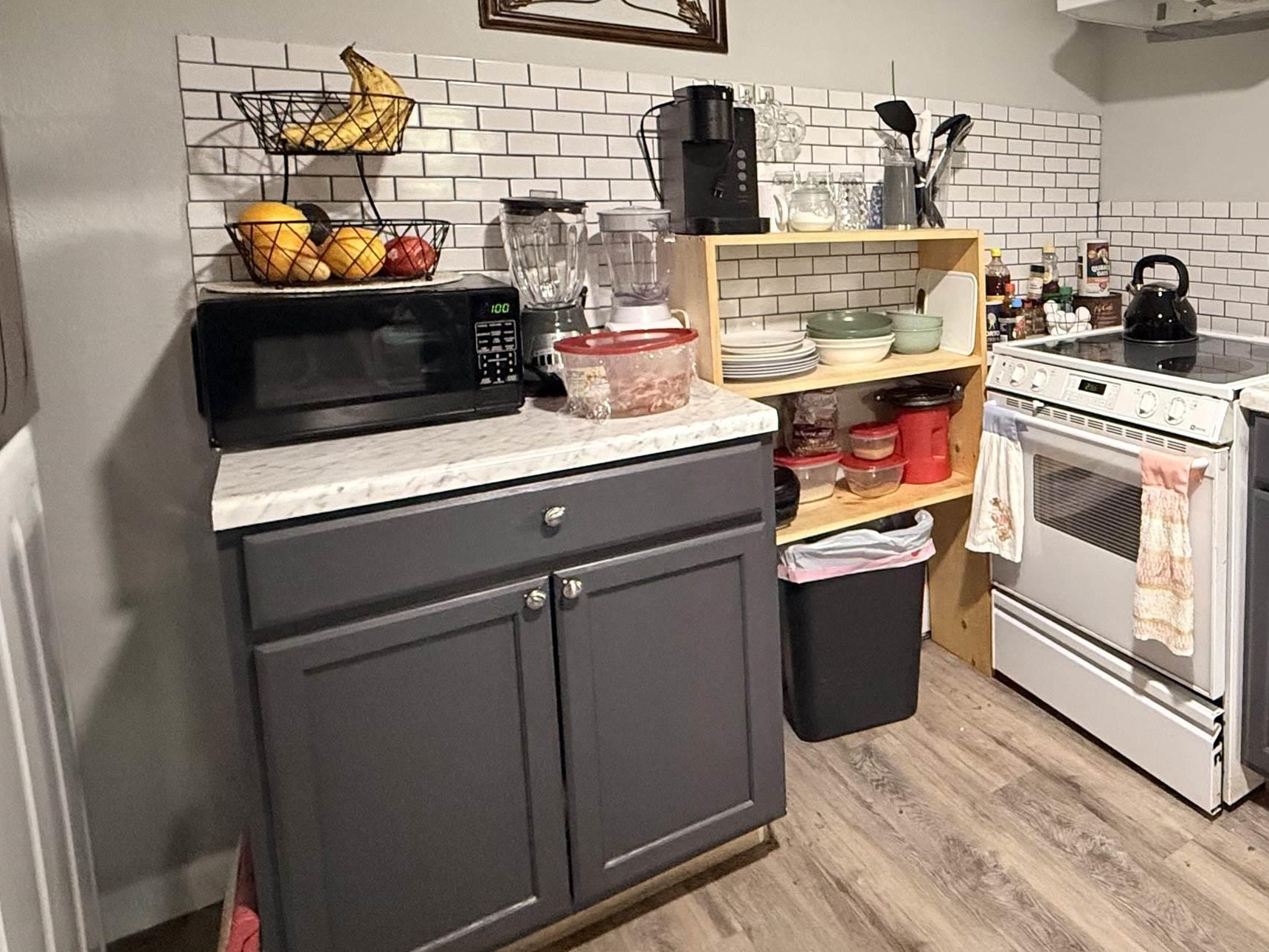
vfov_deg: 53.6
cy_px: 304
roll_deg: -0.1
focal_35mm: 25
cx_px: 1054
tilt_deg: -6.9
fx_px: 916
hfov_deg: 62.2
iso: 800
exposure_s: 1/60
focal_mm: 2.22
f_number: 2.2
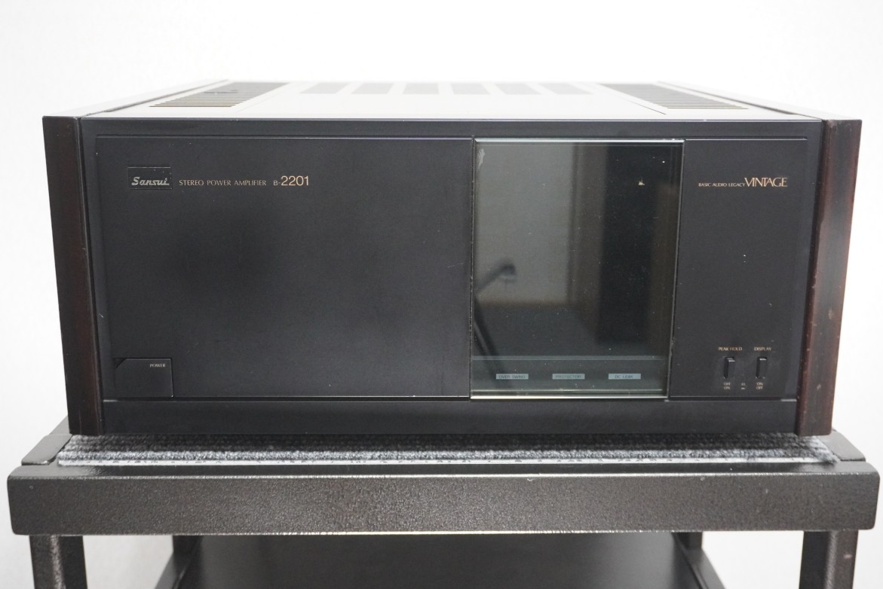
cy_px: 296
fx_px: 1019
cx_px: 446
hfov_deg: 46.9
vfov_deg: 32.3
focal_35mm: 42
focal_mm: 27
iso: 6400
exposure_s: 1/50
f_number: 5.6
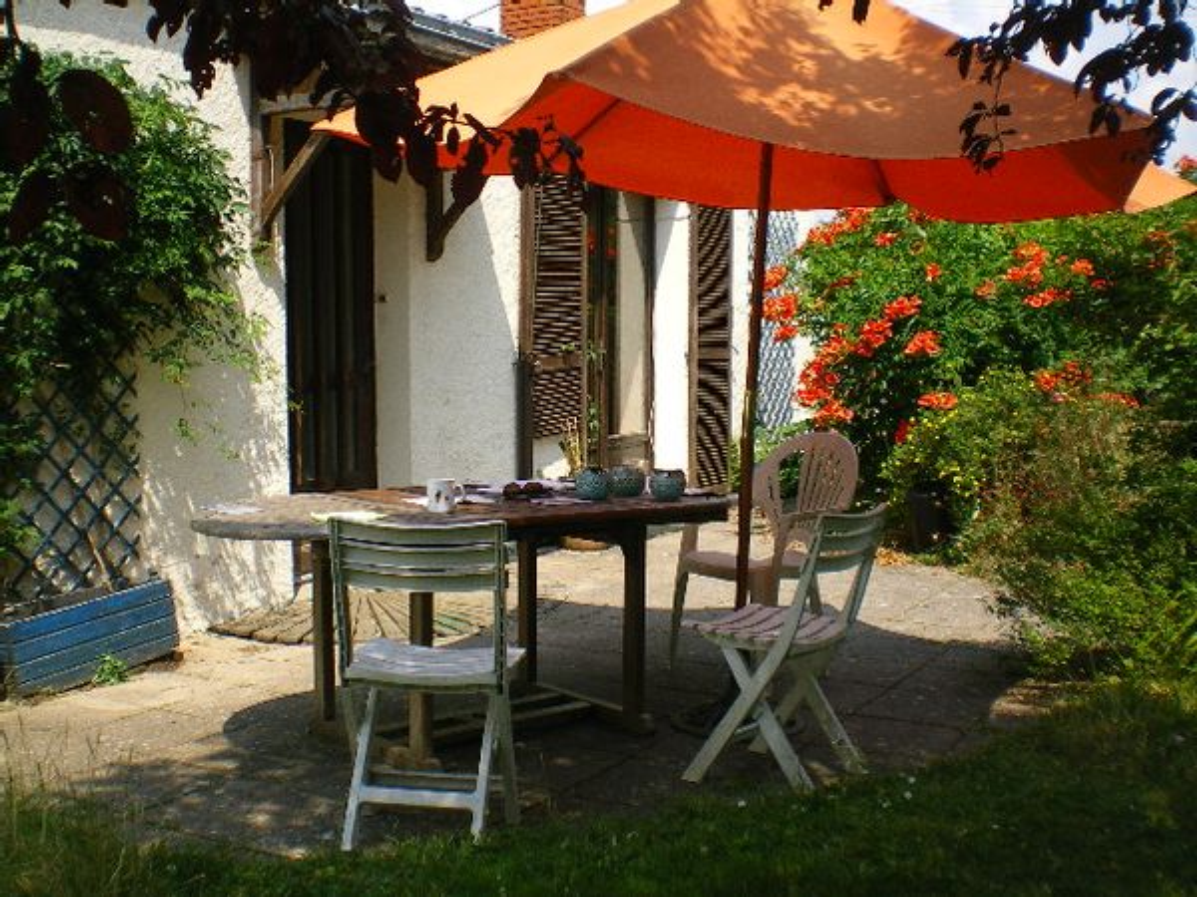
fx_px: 1314
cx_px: 598
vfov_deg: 37.7
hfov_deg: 49.0
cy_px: 448
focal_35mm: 38
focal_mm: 6.3
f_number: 4.6
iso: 64
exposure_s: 1/200
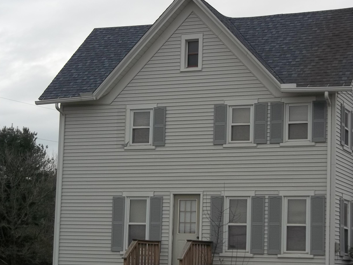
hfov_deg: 20.9
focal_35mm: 94
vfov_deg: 15.7
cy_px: 150
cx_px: 194
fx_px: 958
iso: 80
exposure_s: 1/200
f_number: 4.6
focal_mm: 13.7
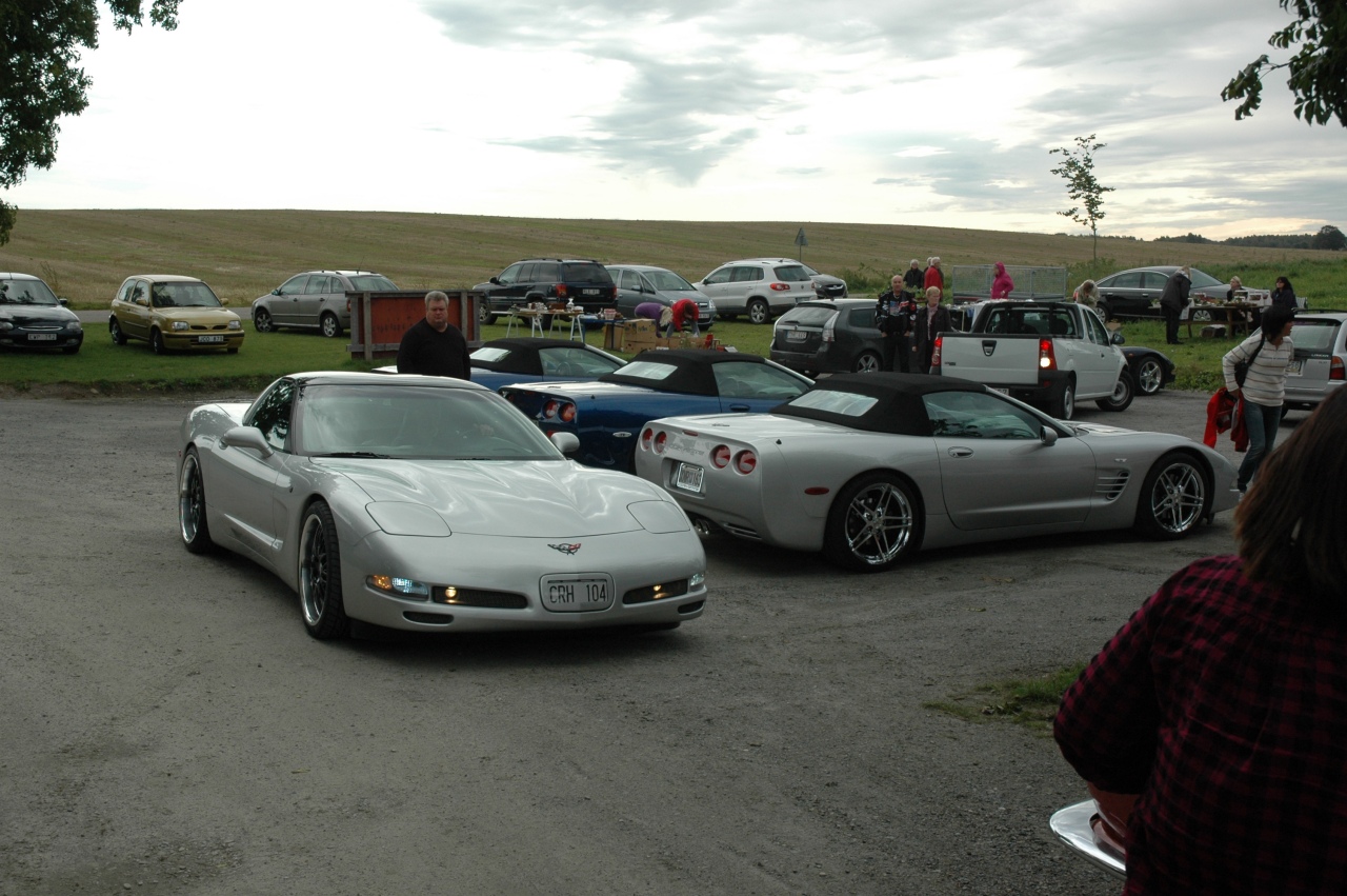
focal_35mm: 44
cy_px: 448
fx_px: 1626
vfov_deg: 30.8
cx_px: 674
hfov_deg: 45.0
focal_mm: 29
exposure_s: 1/320
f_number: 9
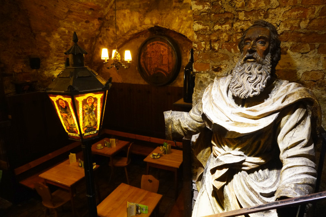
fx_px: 217
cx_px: 163
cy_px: 108
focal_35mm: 24
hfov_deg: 73.8
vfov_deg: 53.1
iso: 2500
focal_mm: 16
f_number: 4
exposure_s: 1/60
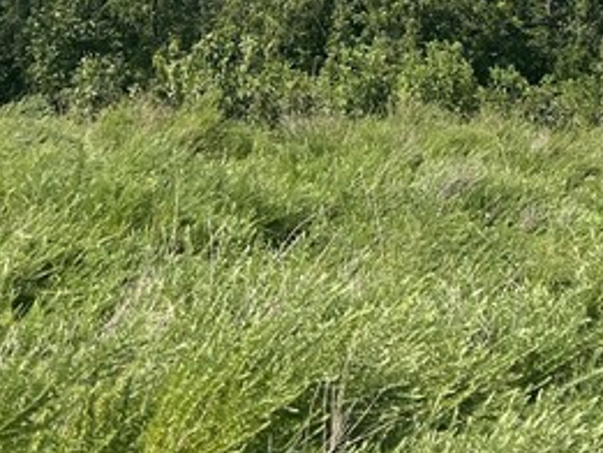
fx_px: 1778
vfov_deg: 13.9
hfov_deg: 19.1
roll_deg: +4.2
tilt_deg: +2.9
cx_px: 439
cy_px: -155
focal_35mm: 102
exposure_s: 1/4274
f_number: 1.5
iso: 50
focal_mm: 5.7
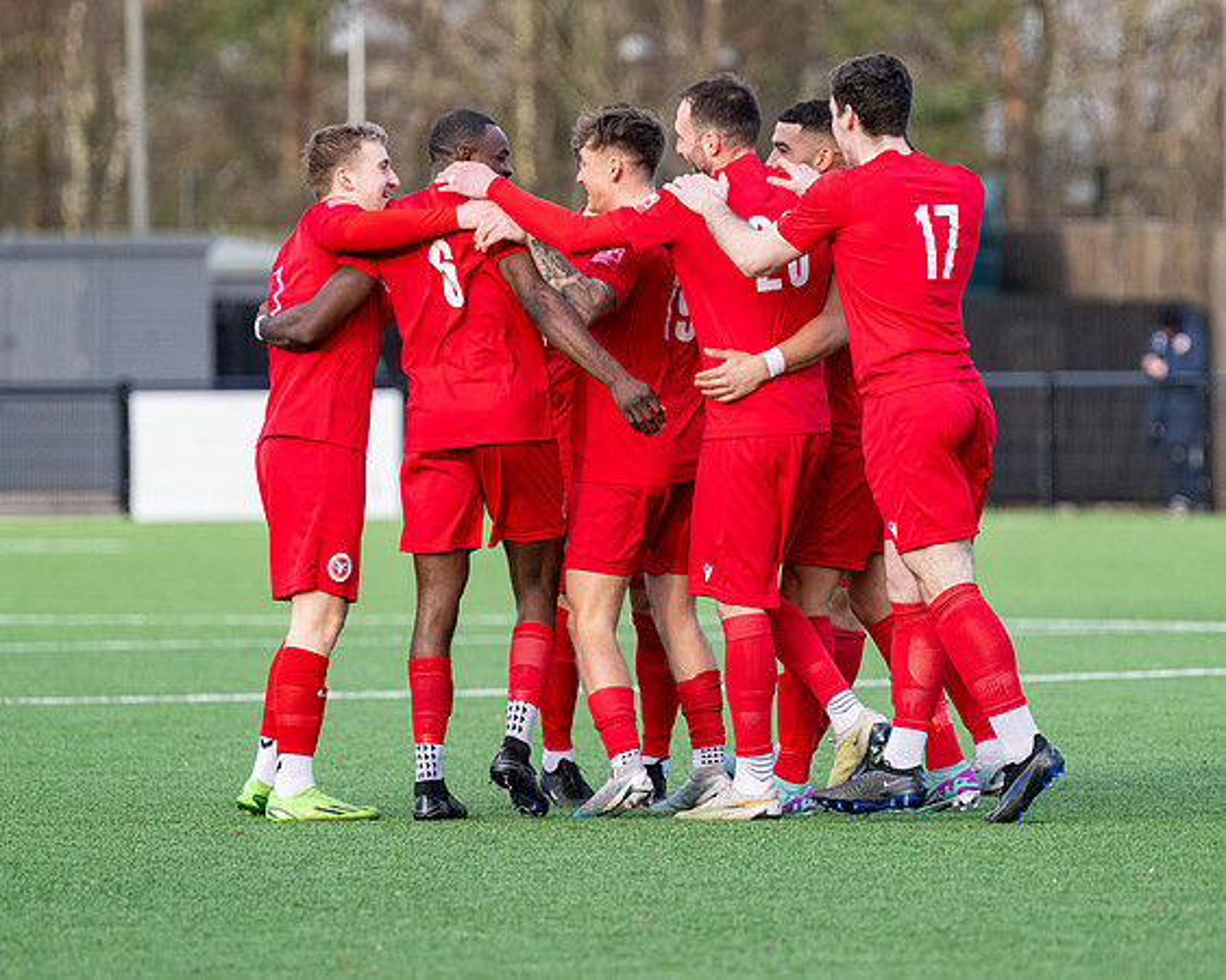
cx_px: 805
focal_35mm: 388
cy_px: 446
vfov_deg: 4.0
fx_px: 14088
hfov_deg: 5.0
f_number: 4
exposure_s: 1/1000
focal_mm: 240
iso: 400
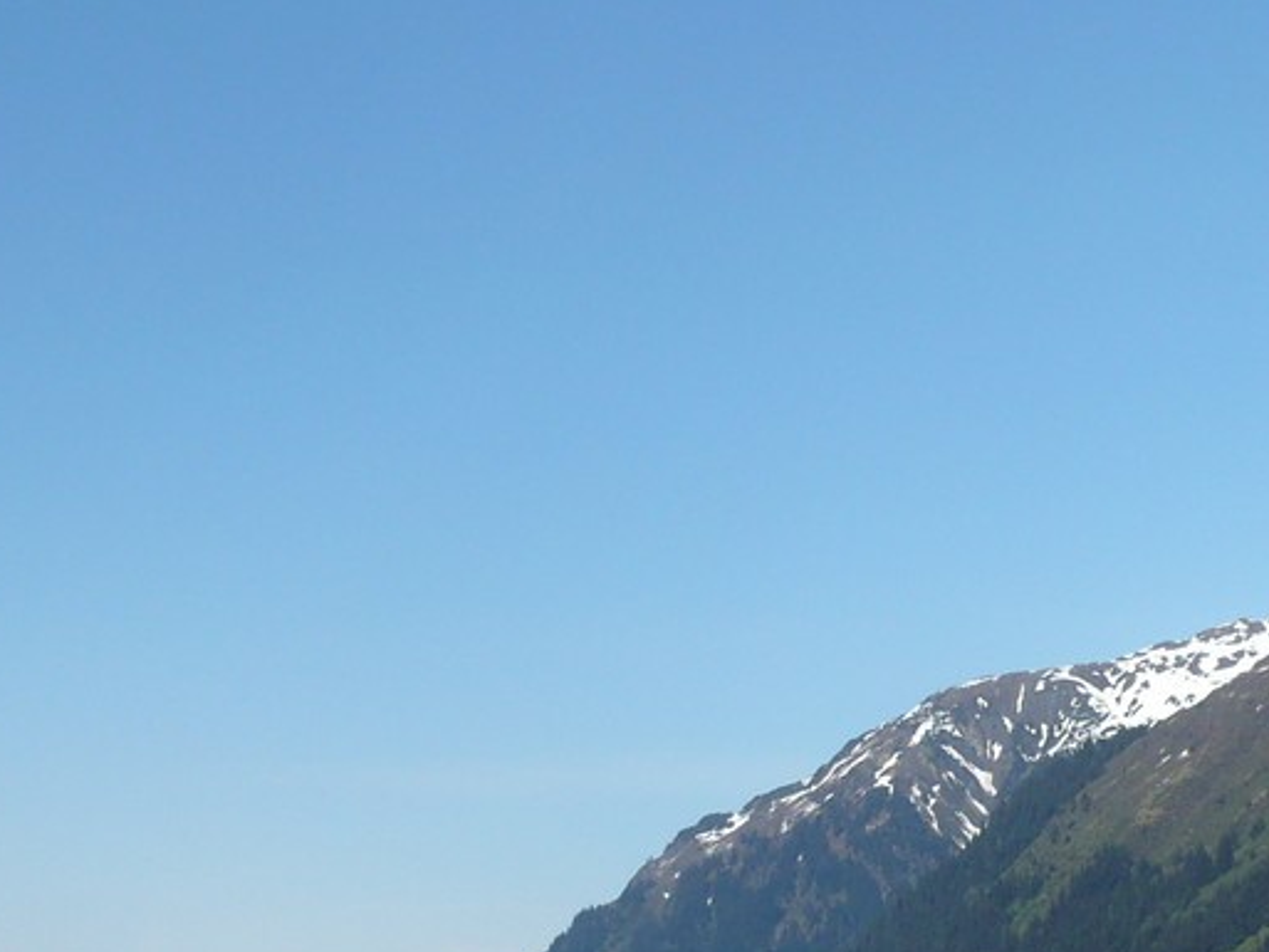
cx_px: 809
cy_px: 915
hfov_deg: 21.0
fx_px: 3410
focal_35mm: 93
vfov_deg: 15.6
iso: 100
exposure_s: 1/250
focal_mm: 6.1
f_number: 8
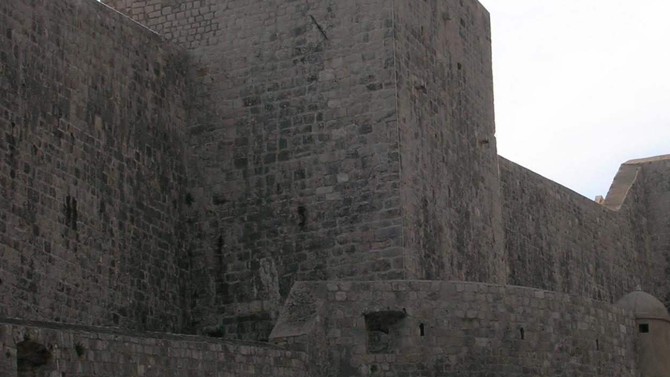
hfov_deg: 21.9
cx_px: 429
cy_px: 185
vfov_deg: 12.5
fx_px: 1723
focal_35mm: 97
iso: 50
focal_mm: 9.7
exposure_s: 1/217
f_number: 5.9
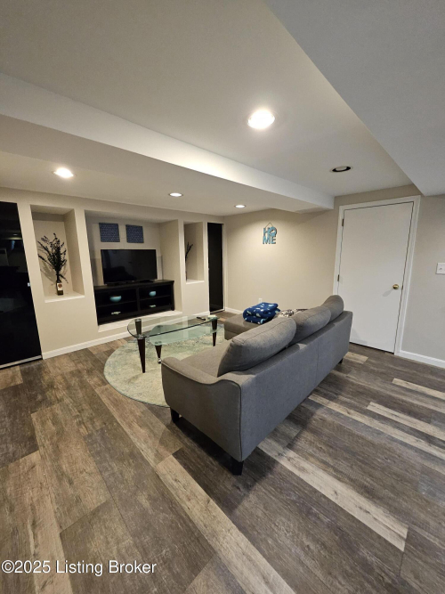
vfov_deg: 106.2
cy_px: 297
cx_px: 222
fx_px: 223
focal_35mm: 13
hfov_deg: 89.9
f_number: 2.2
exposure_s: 1/30
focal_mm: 1.74
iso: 500
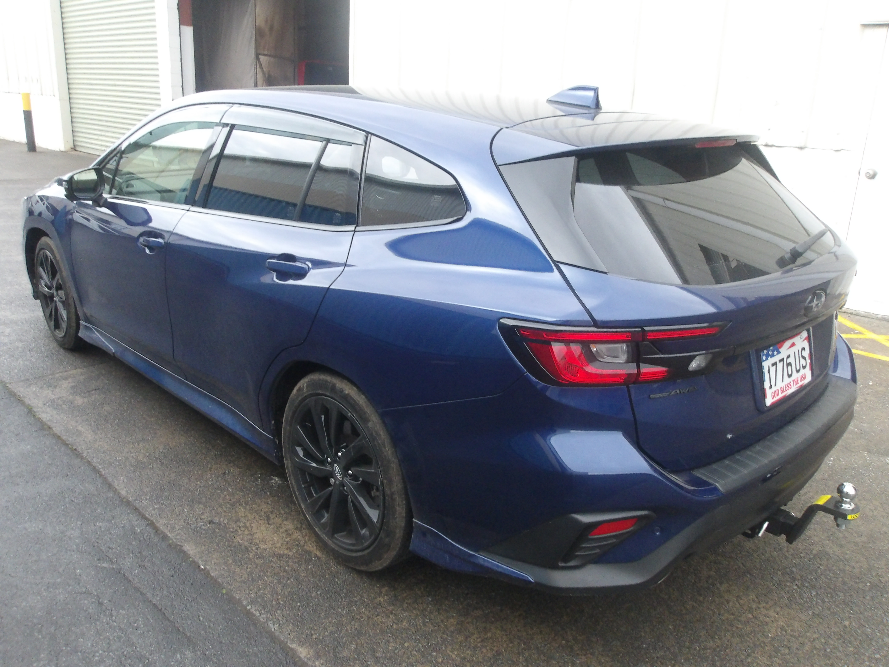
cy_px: 334
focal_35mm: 27
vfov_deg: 51.4
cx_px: 444
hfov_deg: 65.3
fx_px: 693
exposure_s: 1/60
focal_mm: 4.9
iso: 639
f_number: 10.4
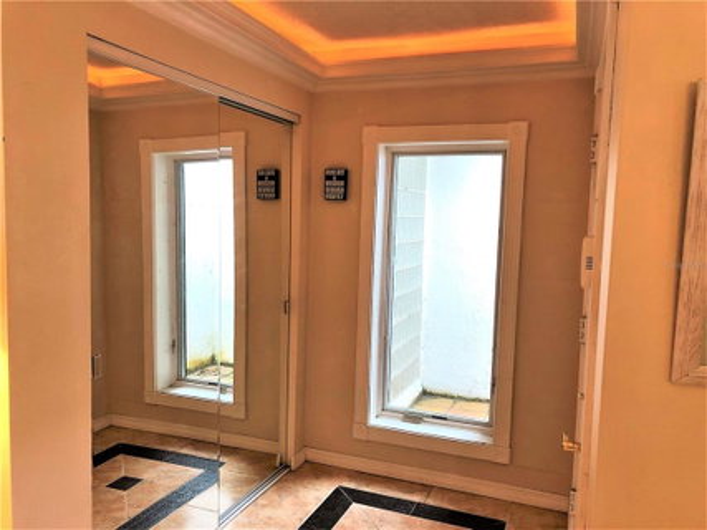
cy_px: 265
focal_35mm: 28
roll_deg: -1.9
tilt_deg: -4.7
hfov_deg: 63.5
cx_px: 354
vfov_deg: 49.7
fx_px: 572
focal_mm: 3.99
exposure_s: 1/15
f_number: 1.8
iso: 40
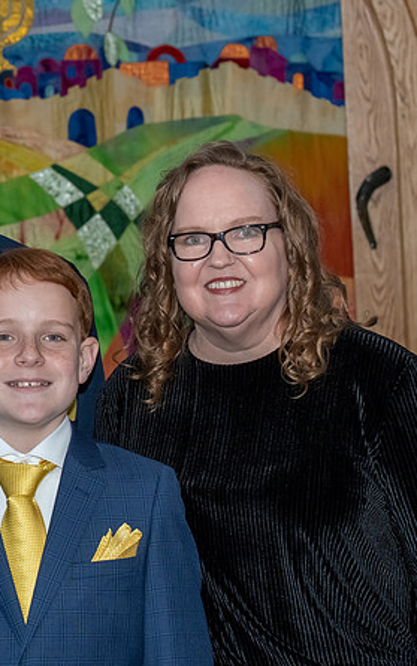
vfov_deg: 11.6
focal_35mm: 181
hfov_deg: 7.2
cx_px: -77
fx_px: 3289
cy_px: 311
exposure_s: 1/250
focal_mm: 70
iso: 500
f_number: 7.1
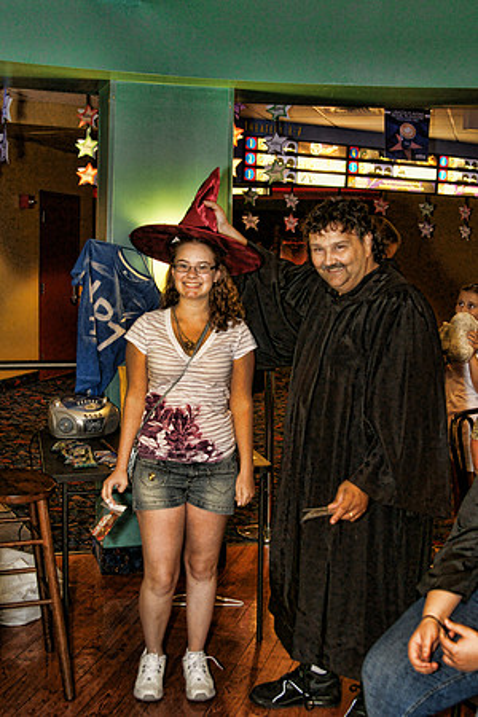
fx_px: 836
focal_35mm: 42
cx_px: 239
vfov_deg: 46.4
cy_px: 358
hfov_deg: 31.9
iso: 800
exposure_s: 1/60
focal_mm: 28
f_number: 3.2
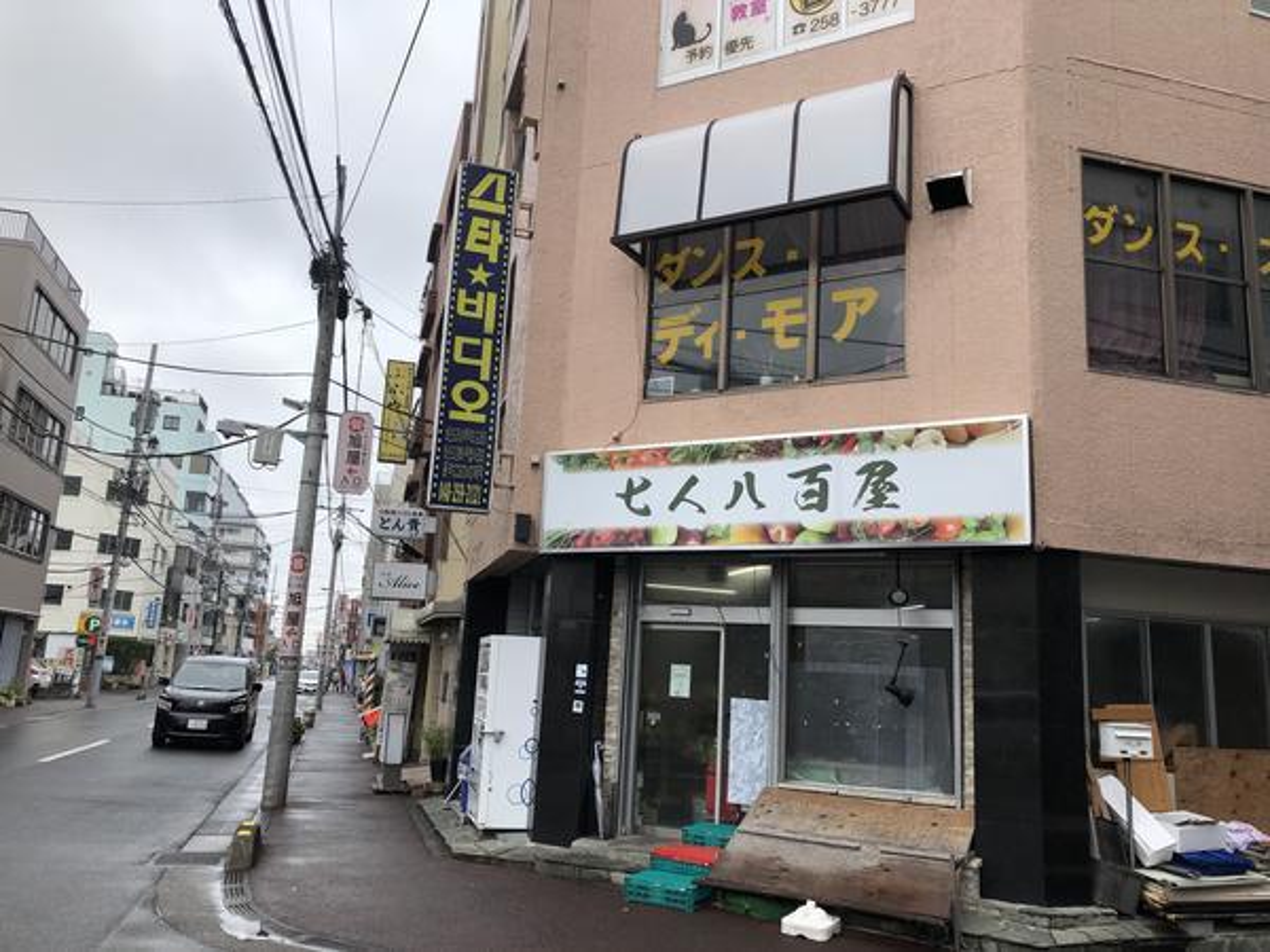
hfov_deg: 63.4
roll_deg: -2.4
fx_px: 1027
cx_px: 635
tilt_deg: +11.7
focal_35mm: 28
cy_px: 476
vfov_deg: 49.7
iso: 20
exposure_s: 1/899
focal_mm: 3.99
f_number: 1.8
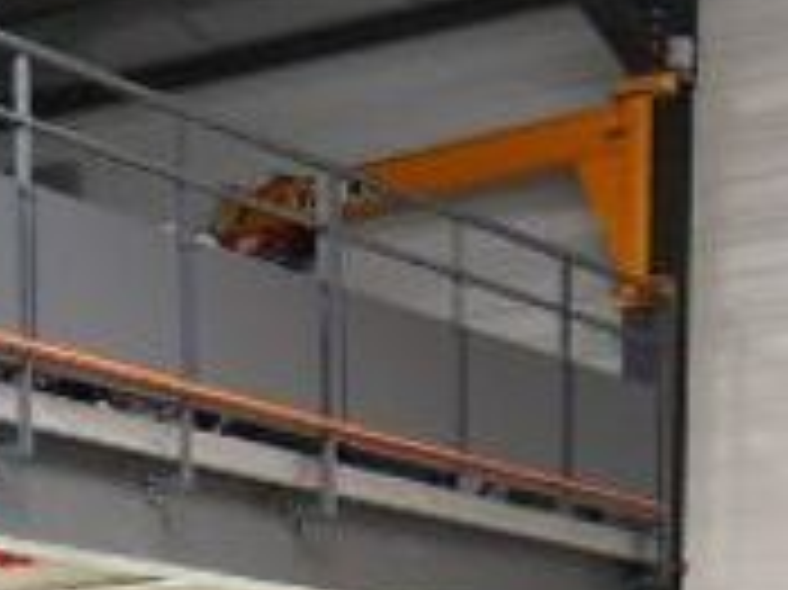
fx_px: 3117
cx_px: -554
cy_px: 1545
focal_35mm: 137
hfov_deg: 13.2
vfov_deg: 9.3
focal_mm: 12
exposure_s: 1/60
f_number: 3.5
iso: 640
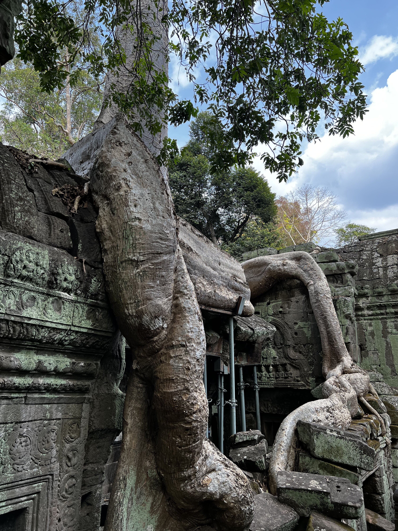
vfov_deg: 67.3
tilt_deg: +16.2
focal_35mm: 26
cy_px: 266
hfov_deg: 53.1
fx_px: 399
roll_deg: +1.2
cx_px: 199
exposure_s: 1/572
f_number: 1.5
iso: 50
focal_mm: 5.7
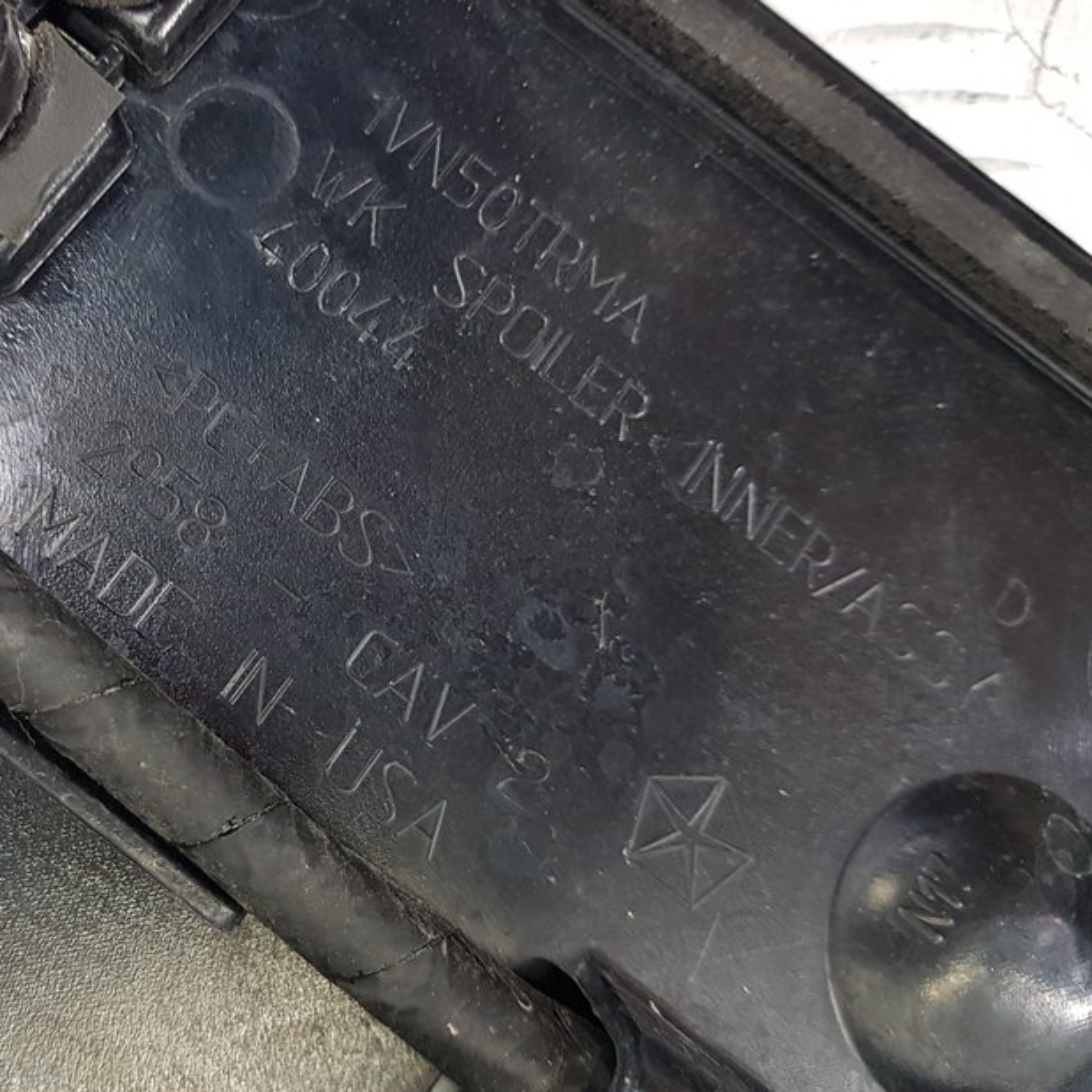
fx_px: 1356
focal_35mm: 38
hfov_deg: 42.6
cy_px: 473
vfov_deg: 43.8
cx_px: 284
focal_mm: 4.2
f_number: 1.7
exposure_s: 1/50
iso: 160
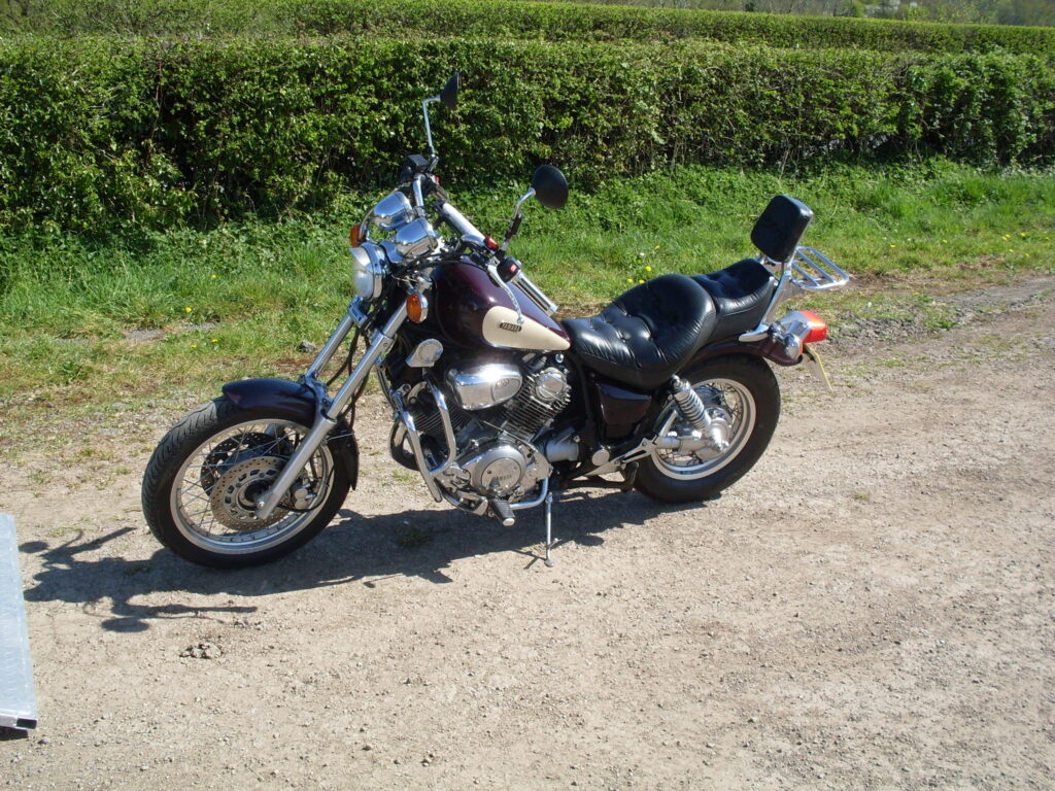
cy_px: 396
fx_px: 1158
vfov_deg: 37.7
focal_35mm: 38
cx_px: 528
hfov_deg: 49.0
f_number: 8.4
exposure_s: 1/180
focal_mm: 6.3
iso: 80
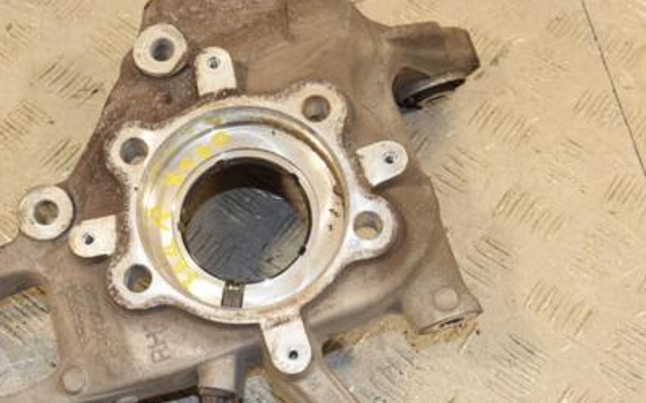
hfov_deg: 29.6
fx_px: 1214
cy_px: 243
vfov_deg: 18.8
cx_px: 215
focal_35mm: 69
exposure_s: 1/200
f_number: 9
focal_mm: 30
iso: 800
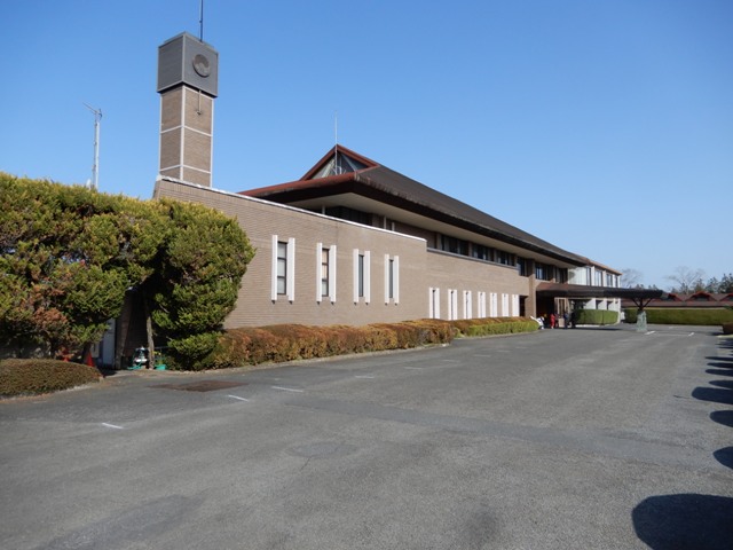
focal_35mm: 24
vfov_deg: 56.8
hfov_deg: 71.6
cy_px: 275
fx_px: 508
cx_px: 366
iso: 80
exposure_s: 1/1000
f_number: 3.4
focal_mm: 4.3
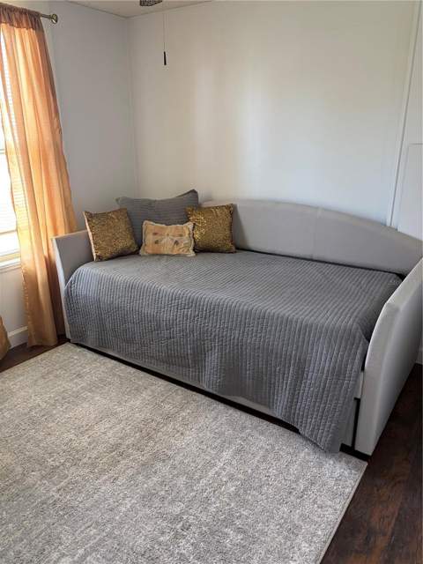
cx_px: 212
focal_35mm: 26
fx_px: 424
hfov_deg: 53.1
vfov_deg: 67.3
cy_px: 282
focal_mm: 5.96
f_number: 1.6
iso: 125
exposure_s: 1/60
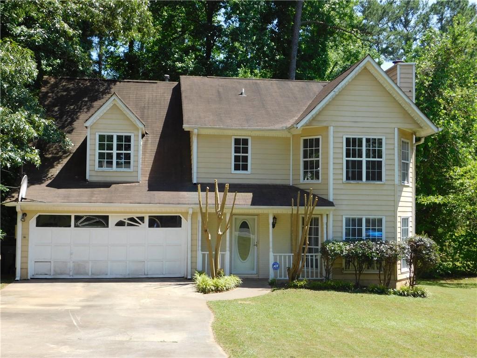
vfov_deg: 32.2
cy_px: 179
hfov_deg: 42.1
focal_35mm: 45
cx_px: 238
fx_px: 620
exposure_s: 1/500
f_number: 3.7
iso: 125
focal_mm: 8
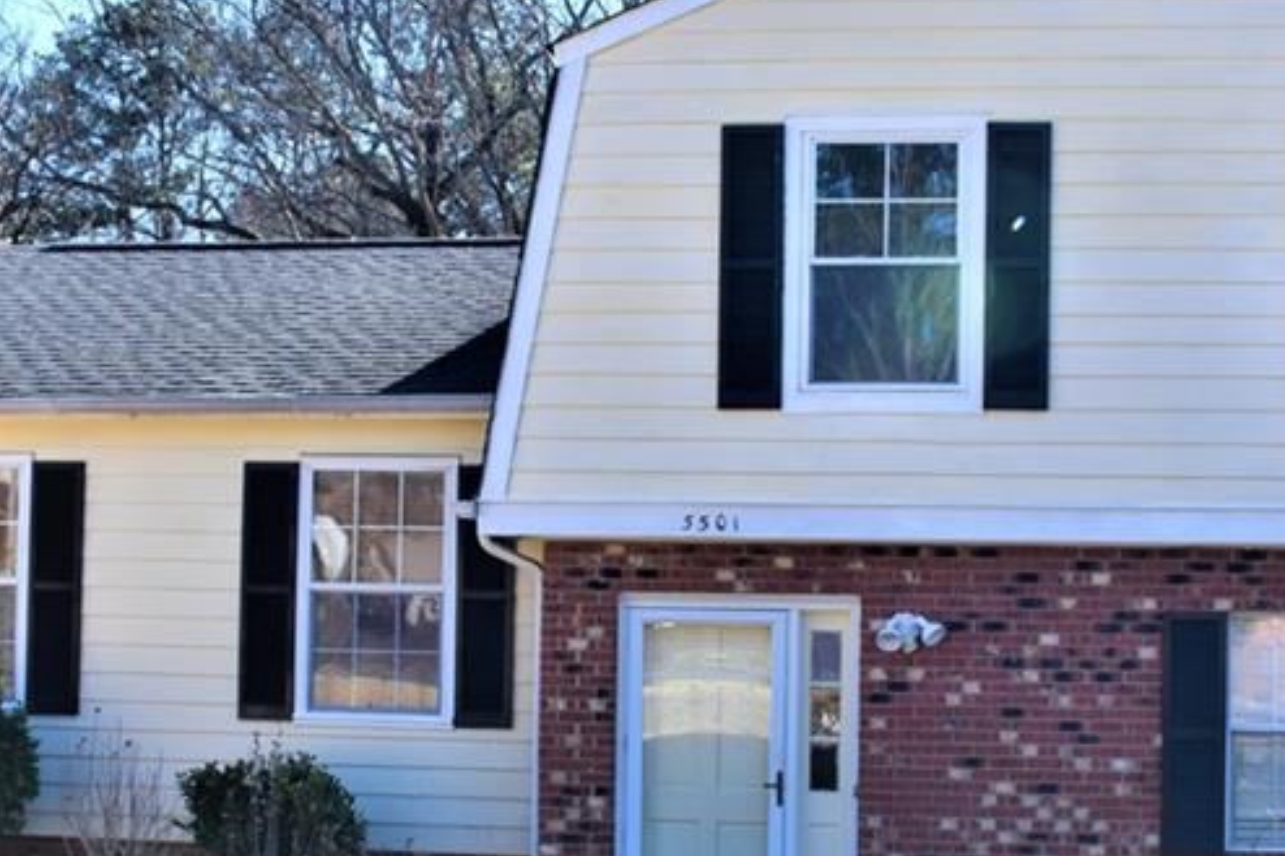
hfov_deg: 35.5
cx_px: 767
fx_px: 1998
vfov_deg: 24.1
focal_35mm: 56
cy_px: 518
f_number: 8
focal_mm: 18
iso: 450
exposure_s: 1/500
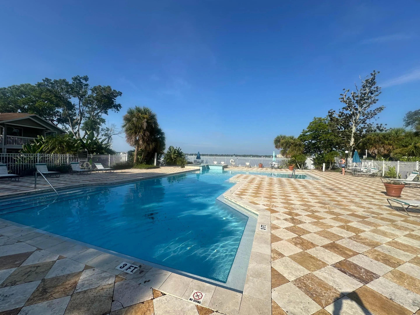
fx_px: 170
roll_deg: +0.0
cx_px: 210
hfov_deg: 102.1
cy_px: 158
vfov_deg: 85.7
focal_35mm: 14
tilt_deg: -0.3
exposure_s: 1/2882
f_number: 2.2
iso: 40
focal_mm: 2.22
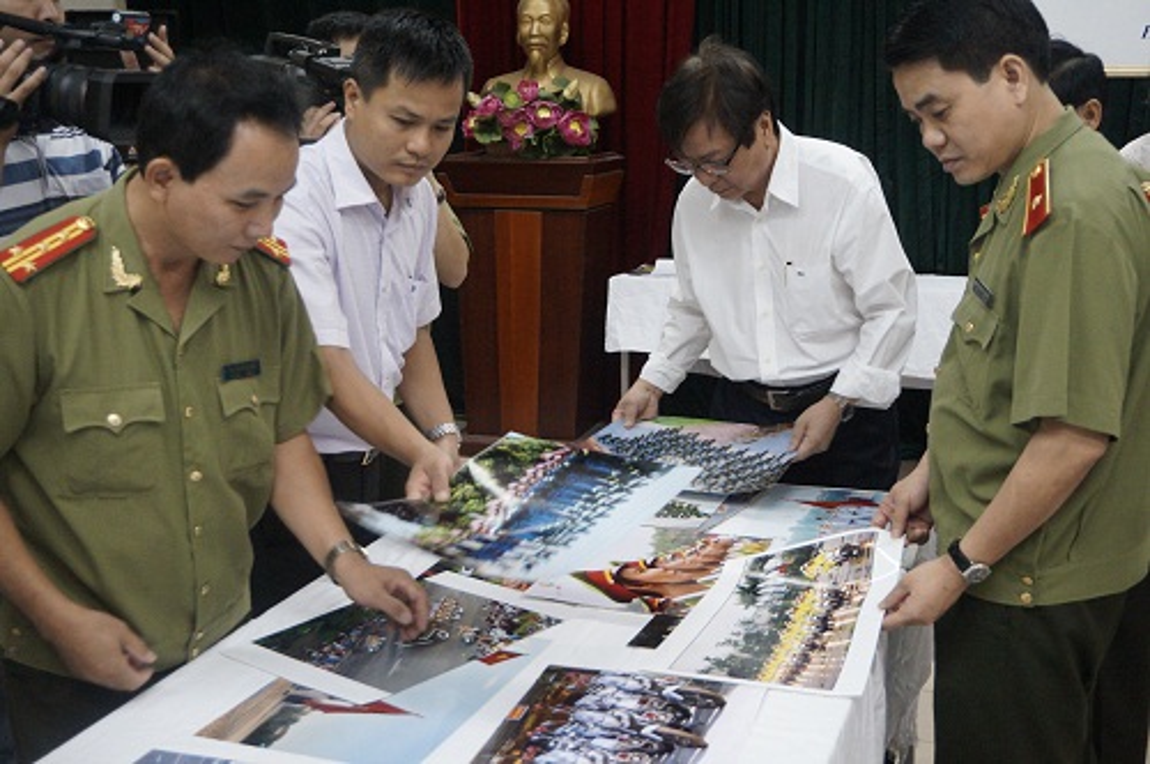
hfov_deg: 42.4
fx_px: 1483
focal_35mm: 46
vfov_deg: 28.9
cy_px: 382
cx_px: 575
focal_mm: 31
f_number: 5
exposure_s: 1/100
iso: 3200
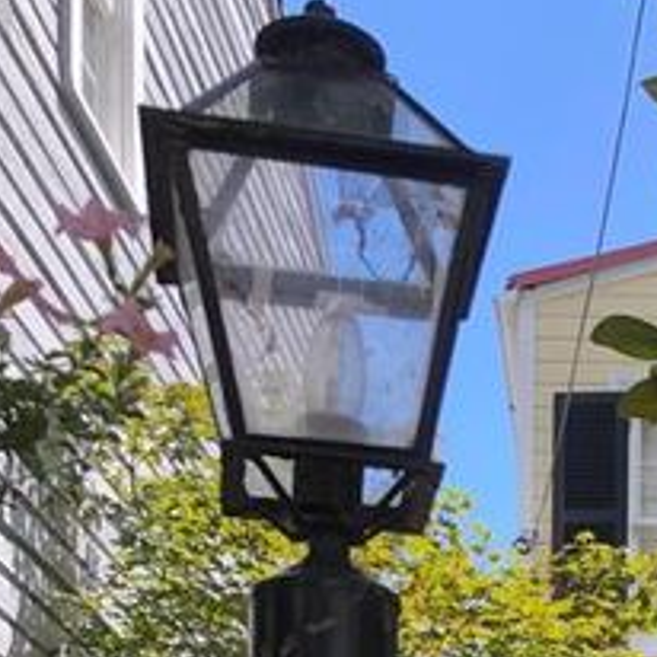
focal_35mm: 80
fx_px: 1718
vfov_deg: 18.6
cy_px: 1038
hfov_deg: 20.6
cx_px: 727
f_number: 1.8
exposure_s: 1/303
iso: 20
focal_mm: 4
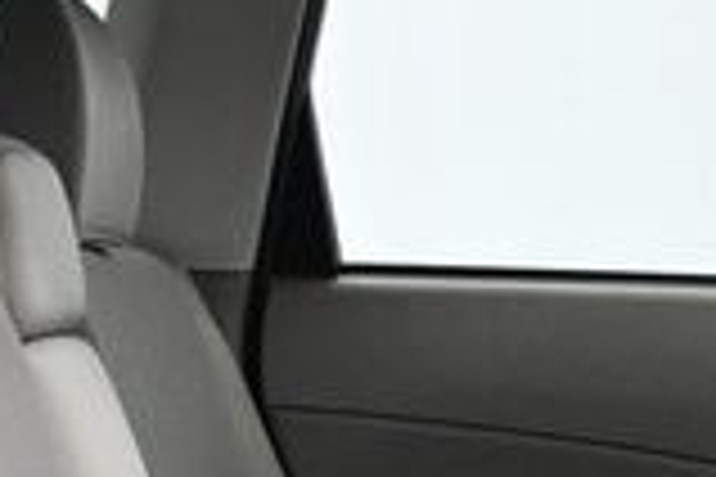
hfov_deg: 14.1
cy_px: 698
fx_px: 2884
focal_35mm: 145
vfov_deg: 9.2
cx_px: 590
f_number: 3.5
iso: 2000
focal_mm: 18
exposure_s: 1/125
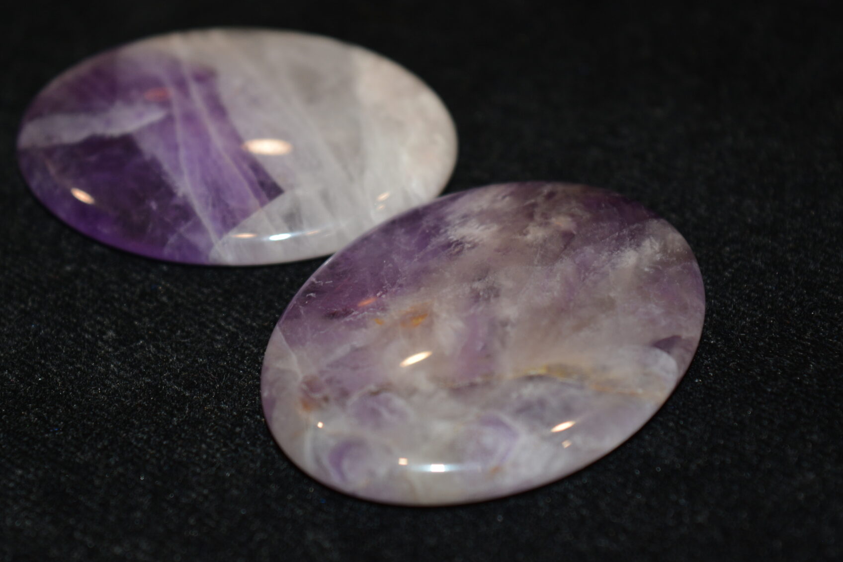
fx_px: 2332
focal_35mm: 100
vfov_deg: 13.7
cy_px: 235
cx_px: 350
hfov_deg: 20.5
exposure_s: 1/60
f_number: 5.6
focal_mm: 55
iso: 400
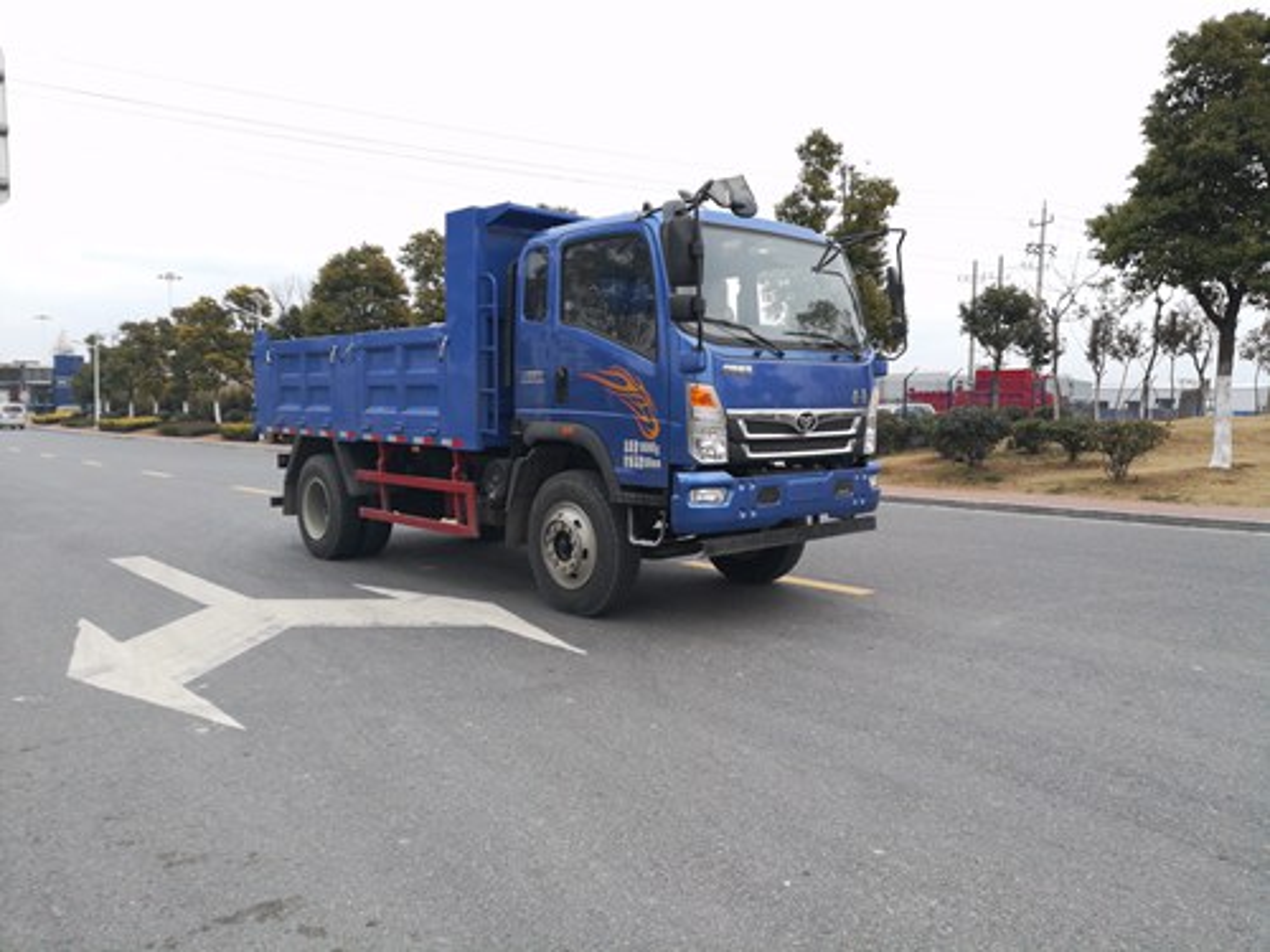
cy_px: 476
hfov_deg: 67.3
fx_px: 954
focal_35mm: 26
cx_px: 635
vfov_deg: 53.1
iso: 125
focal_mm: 3.81
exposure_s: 1/33.3
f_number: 2.2
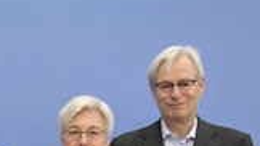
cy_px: 178
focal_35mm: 93
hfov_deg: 20.8
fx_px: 641
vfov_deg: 12.7
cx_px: -83
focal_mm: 32
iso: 3200
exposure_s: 1/400
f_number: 5
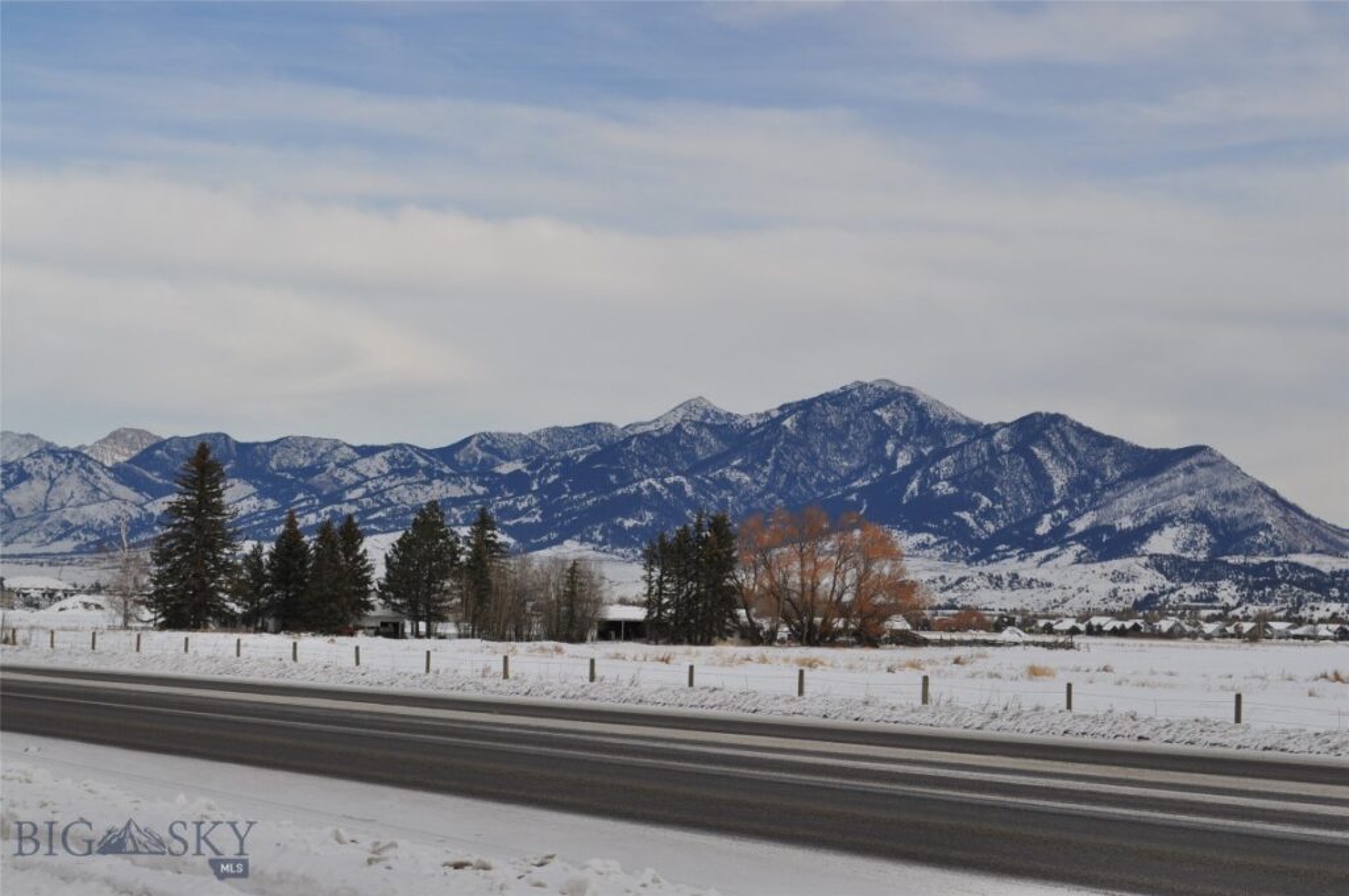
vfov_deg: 16.5
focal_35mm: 82
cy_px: 448
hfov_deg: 24.6
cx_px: 674
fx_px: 3088
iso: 200
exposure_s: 1/400
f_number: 10
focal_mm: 55
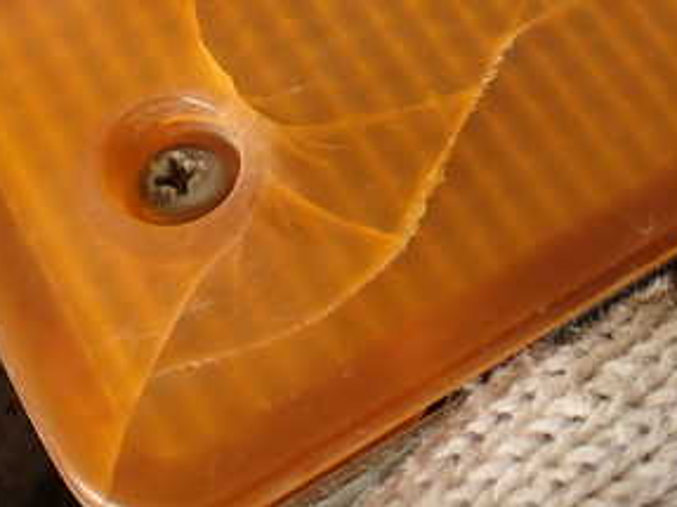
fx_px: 1310
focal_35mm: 67
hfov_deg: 28.3
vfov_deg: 21.4
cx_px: 545
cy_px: 40
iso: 100
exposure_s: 1/60
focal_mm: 5.79
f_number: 2.4
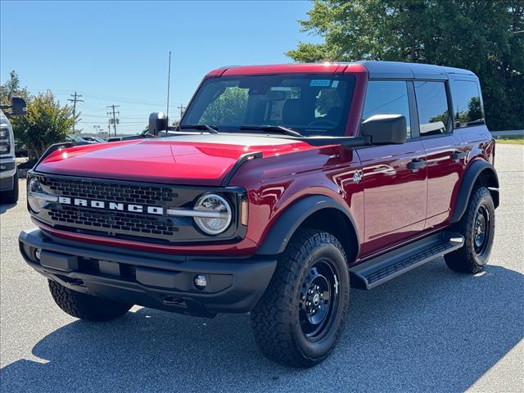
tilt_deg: -4.2
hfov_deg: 39.7
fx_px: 727
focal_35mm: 48
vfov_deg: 30.3
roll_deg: +0.0
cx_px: 262
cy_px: 196
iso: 64
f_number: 1.78
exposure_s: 1/1524
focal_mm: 6.76
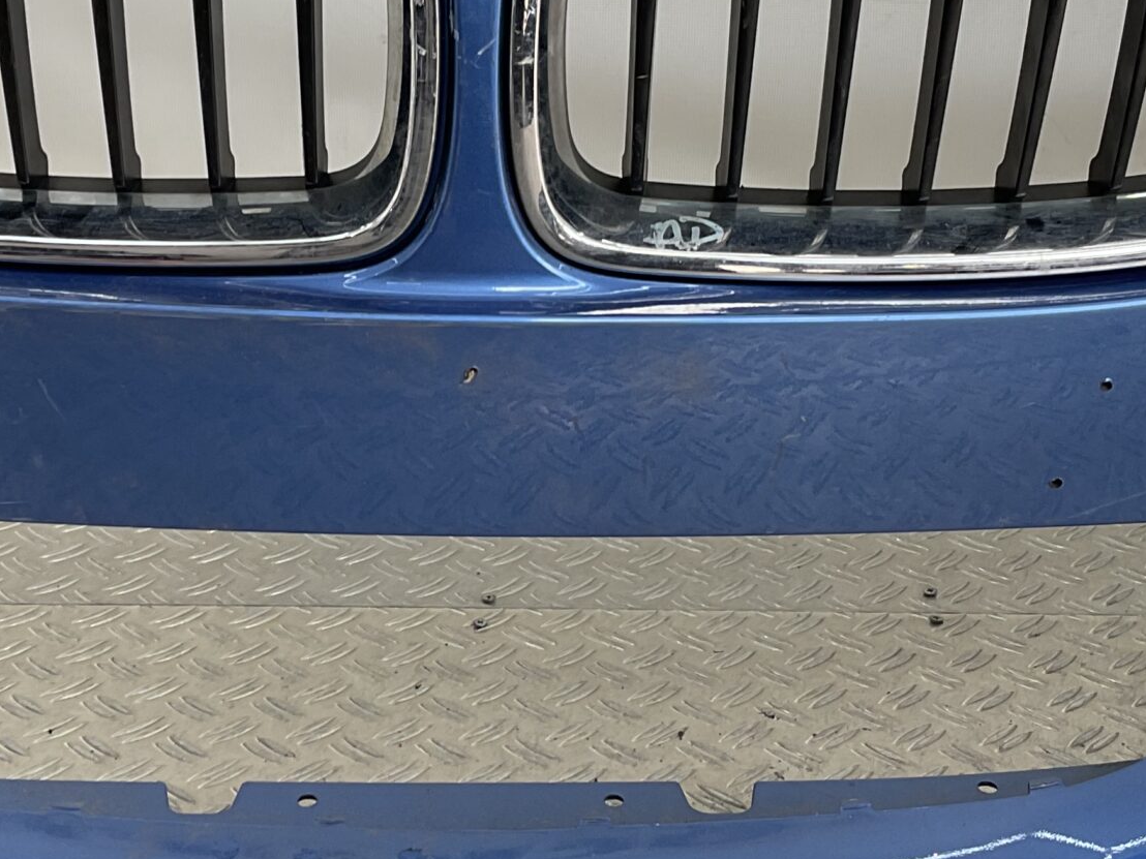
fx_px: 2218
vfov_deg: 21.9
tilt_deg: -19.5
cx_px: 511
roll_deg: -1.6
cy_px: 318
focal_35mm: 67
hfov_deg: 28.9
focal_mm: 3
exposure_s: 1/128
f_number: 1.8
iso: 16
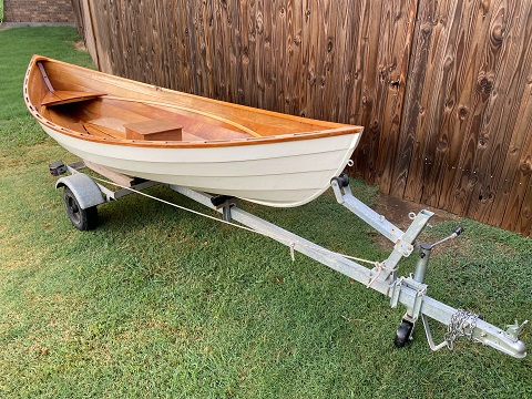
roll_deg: -0.2
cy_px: 200
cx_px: 266
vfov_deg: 53.1
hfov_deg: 67.3
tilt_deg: -28.1
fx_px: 400
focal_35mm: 26
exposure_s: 1/121
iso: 64
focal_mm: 4.25
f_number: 1.8
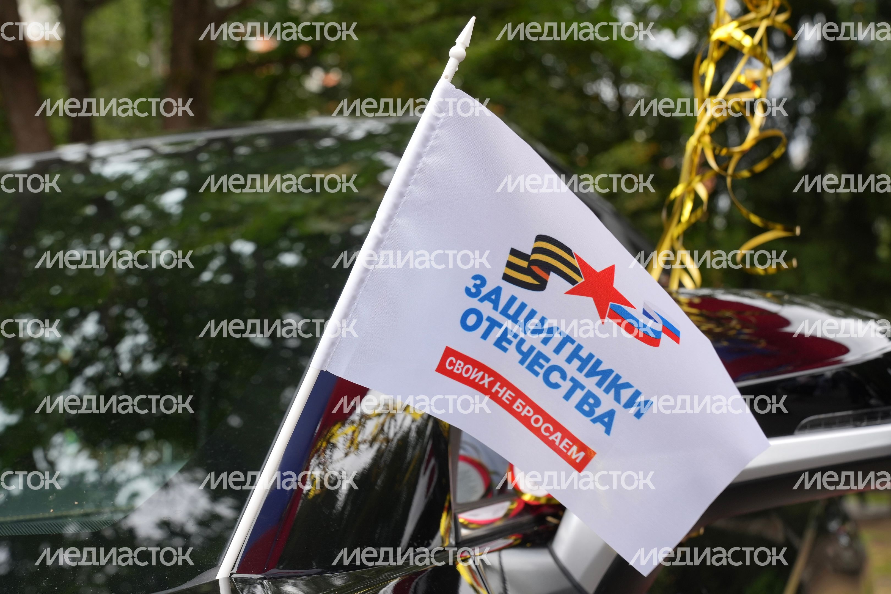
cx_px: 446
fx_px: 1138
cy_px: 297
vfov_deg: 29.2
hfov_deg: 42.7
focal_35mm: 46
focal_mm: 46
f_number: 7.1
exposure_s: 1/200
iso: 400
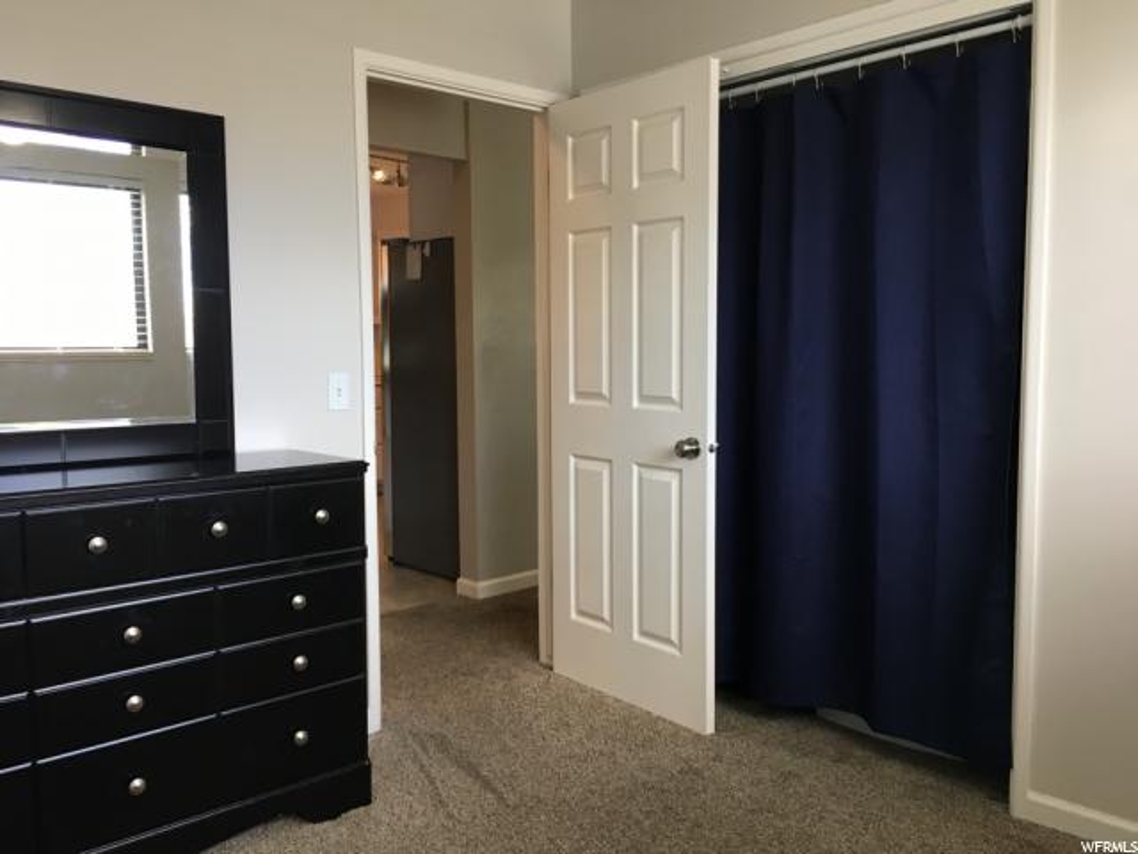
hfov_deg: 61.7
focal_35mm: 29
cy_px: 427
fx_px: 953
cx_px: 569
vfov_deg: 48.2
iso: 50
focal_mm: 4.15
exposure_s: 1/30
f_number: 2.2
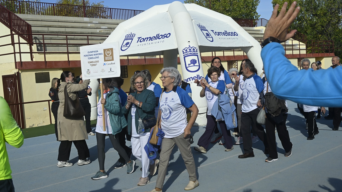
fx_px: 408
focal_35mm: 45
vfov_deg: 26.5
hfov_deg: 45.5
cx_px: 174
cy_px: 107
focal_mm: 42
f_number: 10
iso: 500
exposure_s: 1/1600
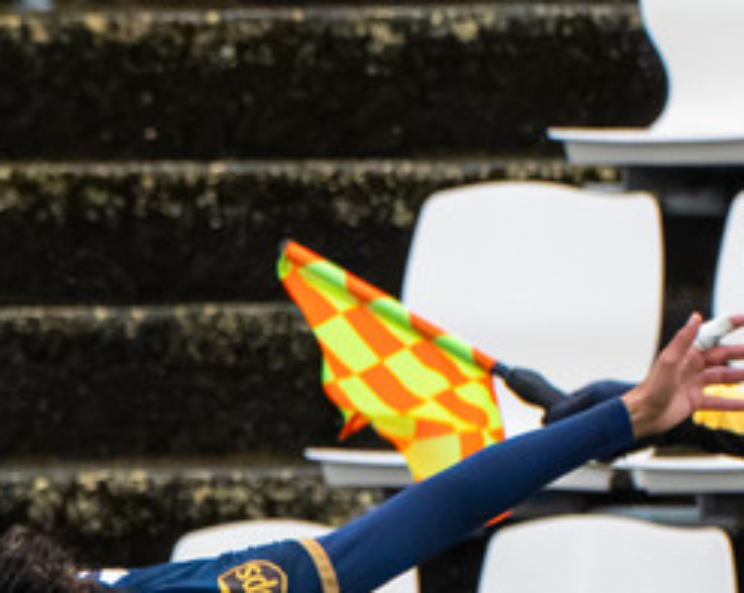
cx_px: -5
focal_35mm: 2881
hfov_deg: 0.7
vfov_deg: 0.5
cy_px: 635
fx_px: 63338
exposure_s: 1/1000
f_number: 6
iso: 2500
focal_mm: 480
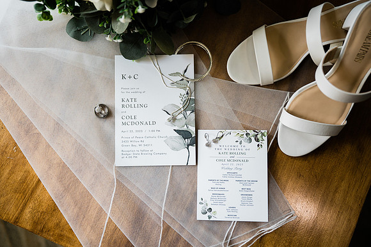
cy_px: 122
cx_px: 180
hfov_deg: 54.4
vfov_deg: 37.8
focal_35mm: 35
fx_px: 361
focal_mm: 33.5
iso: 250
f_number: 2.8
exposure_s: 1/500
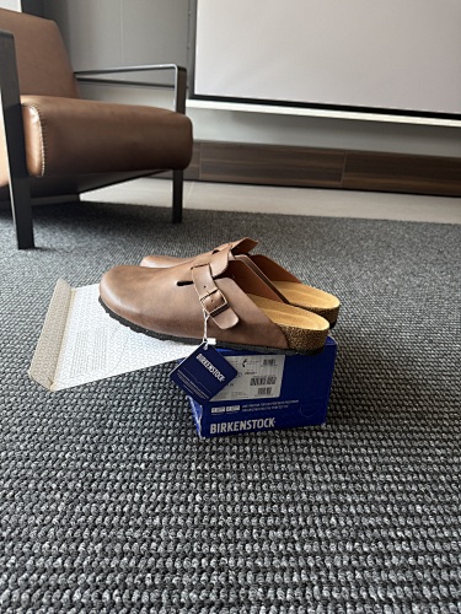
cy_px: 307
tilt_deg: -23.3
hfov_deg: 56.8
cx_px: 230
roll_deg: -4.0
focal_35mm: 24
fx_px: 426
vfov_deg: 71.6
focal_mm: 6.76
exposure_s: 1/127
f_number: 1.78
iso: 160
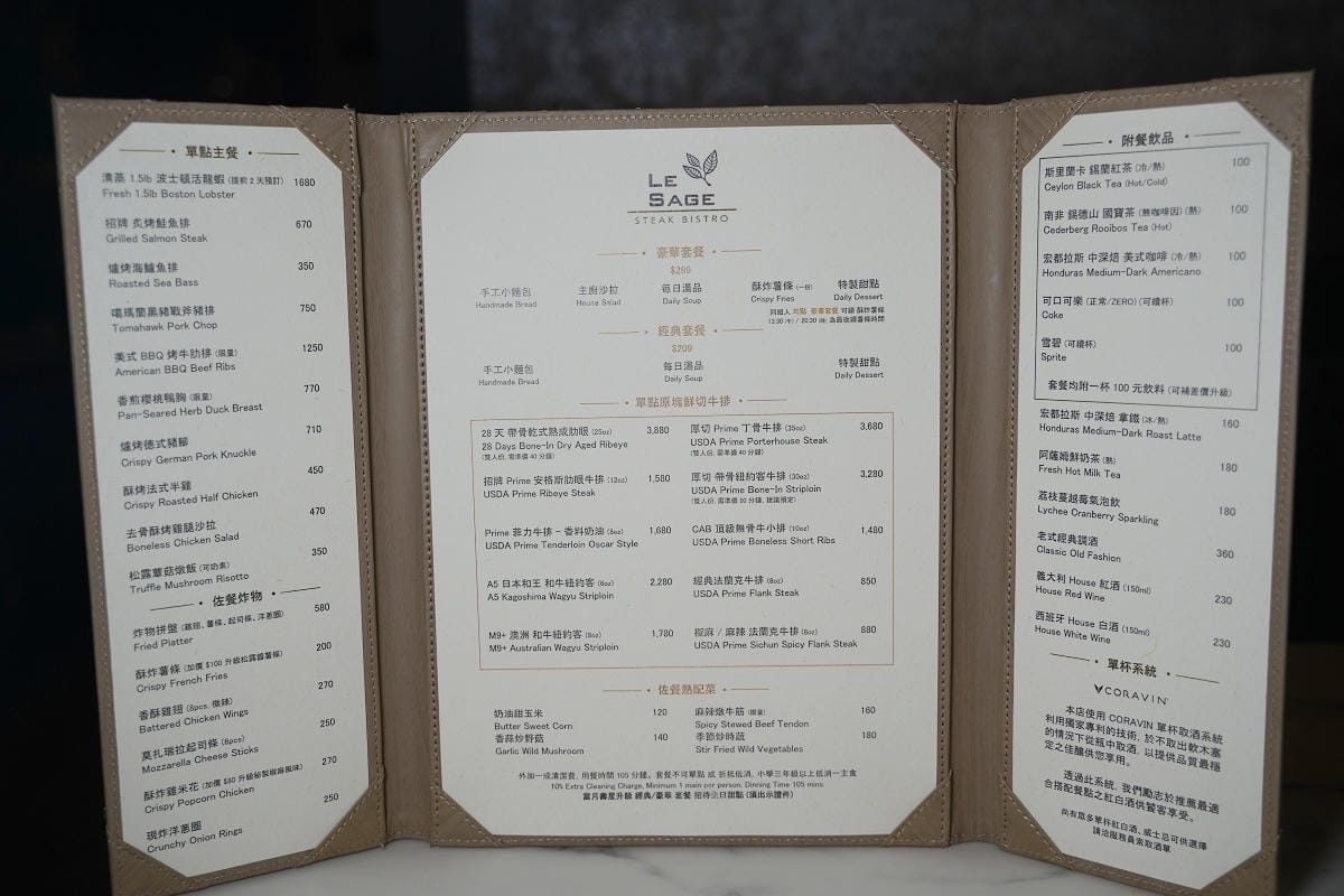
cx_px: 672
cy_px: 448
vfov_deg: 35.9
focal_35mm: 37
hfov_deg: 51.9
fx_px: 1381
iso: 250
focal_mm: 37
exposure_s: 1/160
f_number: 4
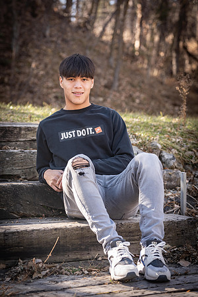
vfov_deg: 23.9
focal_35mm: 85
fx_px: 701
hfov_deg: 16.1
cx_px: 99
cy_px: 148
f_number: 3.2
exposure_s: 1/125
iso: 100
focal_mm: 85
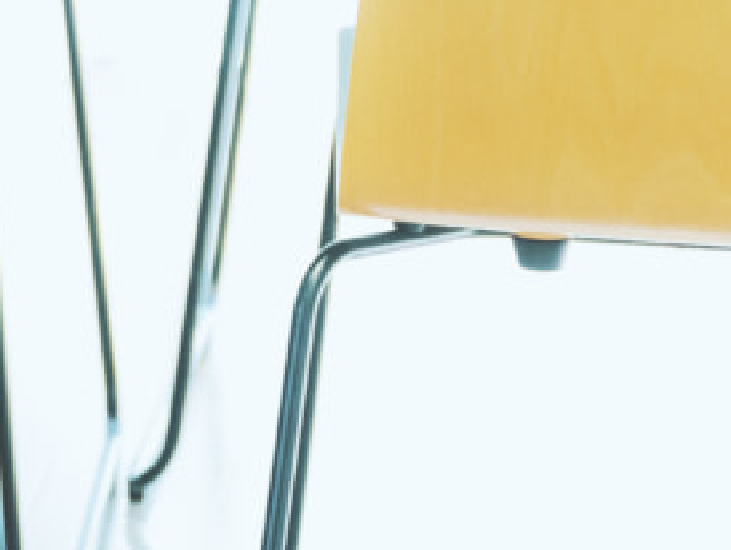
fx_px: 7165
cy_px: -858
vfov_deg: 4.3
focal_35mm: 339
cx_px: -800
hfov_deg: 5.7
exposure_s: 1/100
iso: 1600
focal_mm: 78
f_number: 4
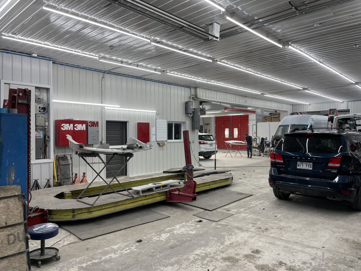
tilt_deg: +0.0
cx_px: 180
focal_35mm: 26
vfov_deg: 53.1
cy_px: 136
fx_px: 271
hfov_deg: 67.3
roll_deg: +0.2
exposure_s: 1/120
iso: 32
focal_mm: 4.2
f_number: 1.6
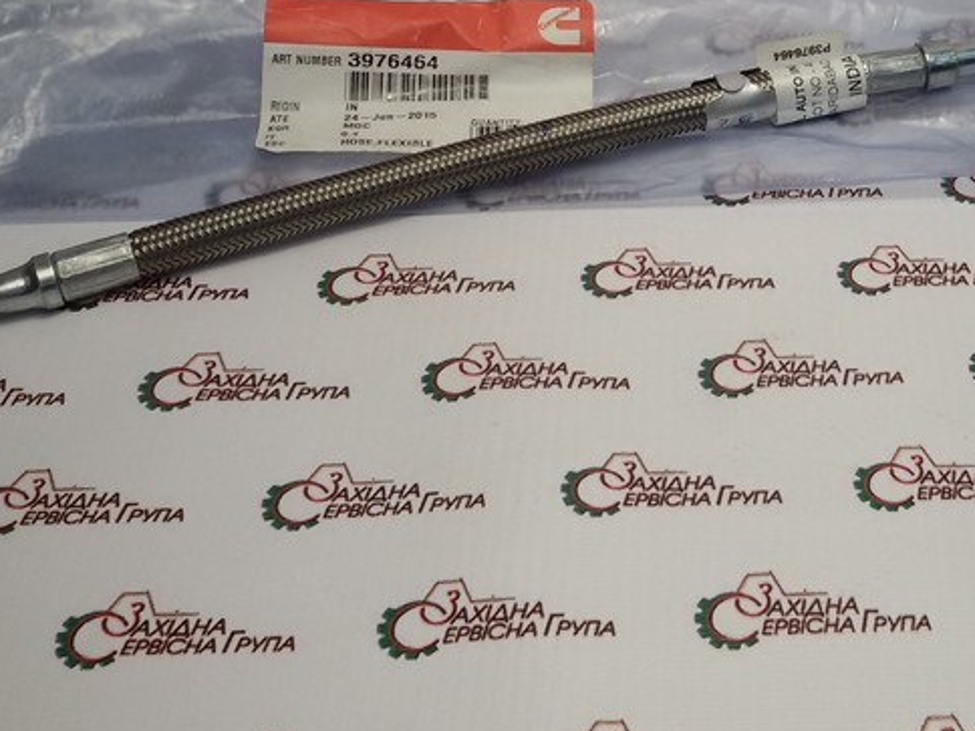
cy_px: 109
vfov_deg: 22.5
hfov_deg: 29.4
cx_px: 808
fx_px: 1803
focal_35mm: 64
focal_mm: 2.93
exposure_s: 1/121
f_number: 2.4
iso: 40
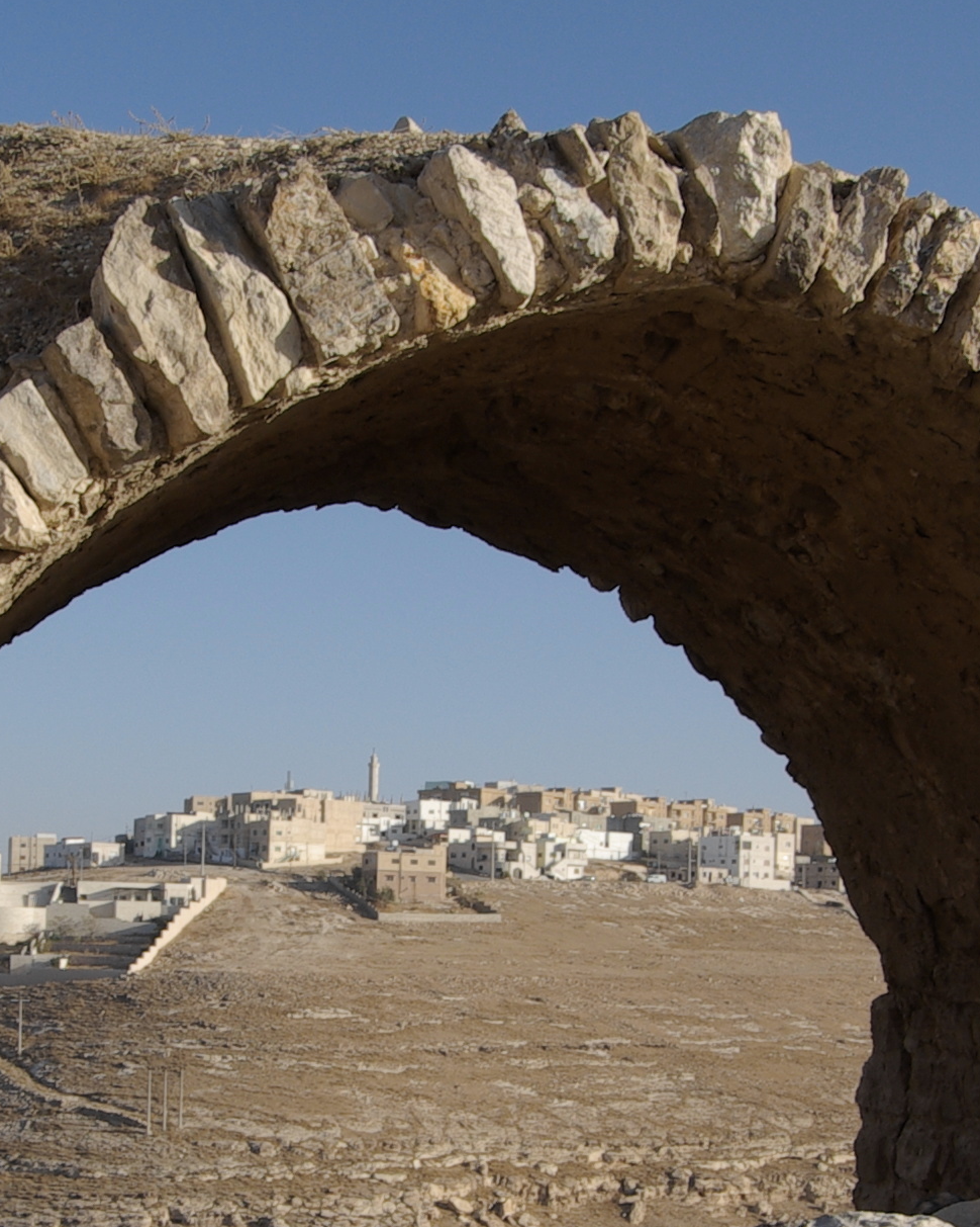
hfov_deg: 21.2
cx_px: 315
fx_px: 2611
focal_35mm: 72
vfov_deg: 26.1
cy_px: 935
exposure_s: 1/90
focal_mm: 16
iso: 100
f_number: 13
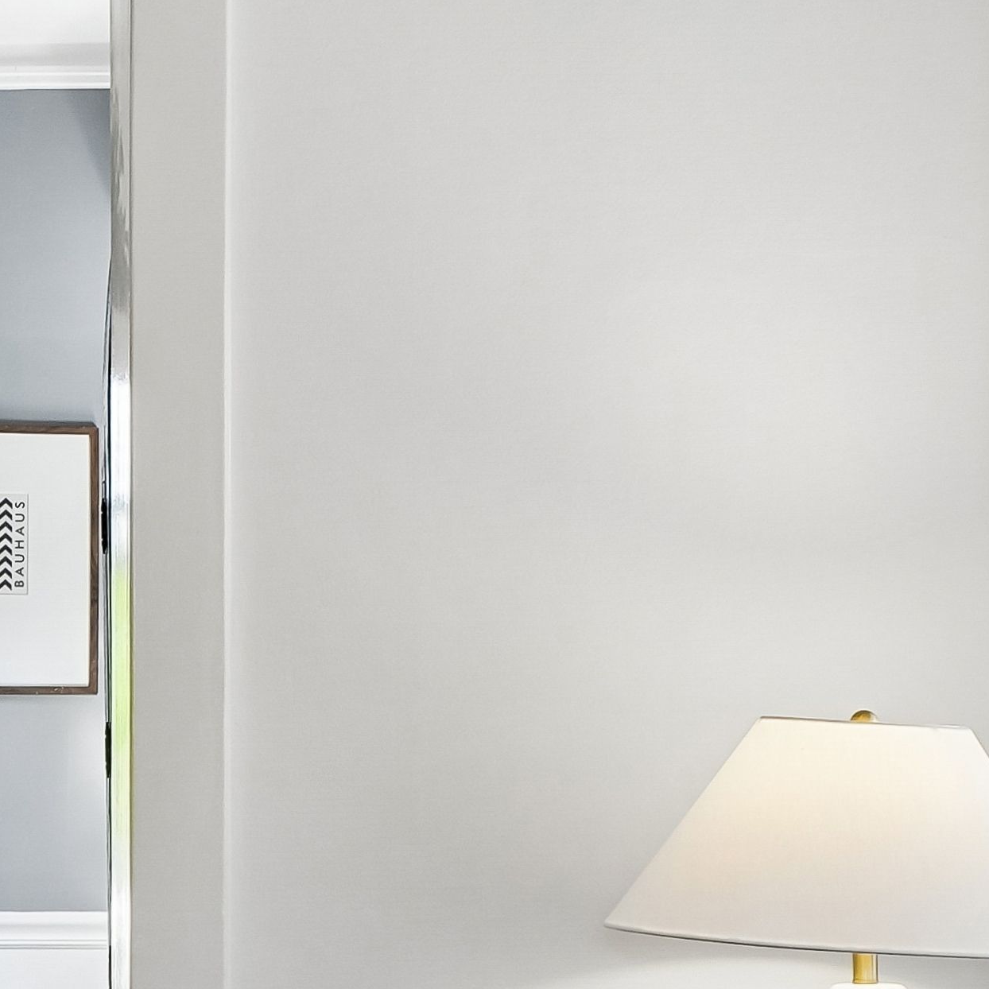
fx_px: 5786
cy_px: 774
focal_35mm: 179
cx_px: -892
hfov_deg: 9.2
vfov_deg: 9.7
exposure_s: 1/5
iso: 200
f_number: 8
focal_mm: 28
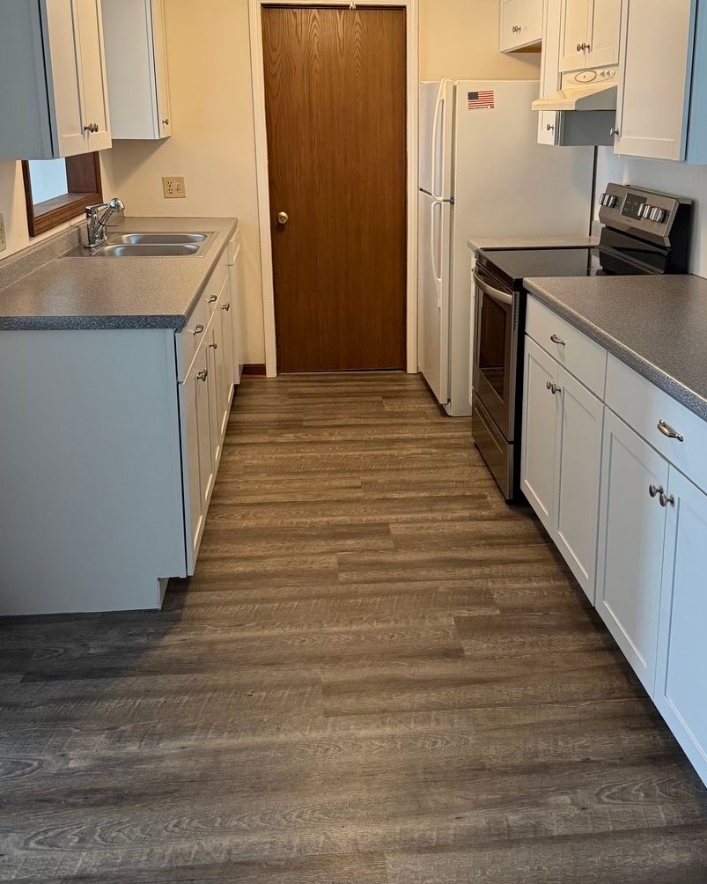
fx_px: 916
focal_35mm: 35
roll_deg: -0.2
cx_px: 398
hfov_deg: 42.1
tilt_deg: -13.7
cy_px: 357
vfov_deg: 51.2
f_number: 1.78
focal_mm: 6.76
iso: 320
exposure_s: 1/60
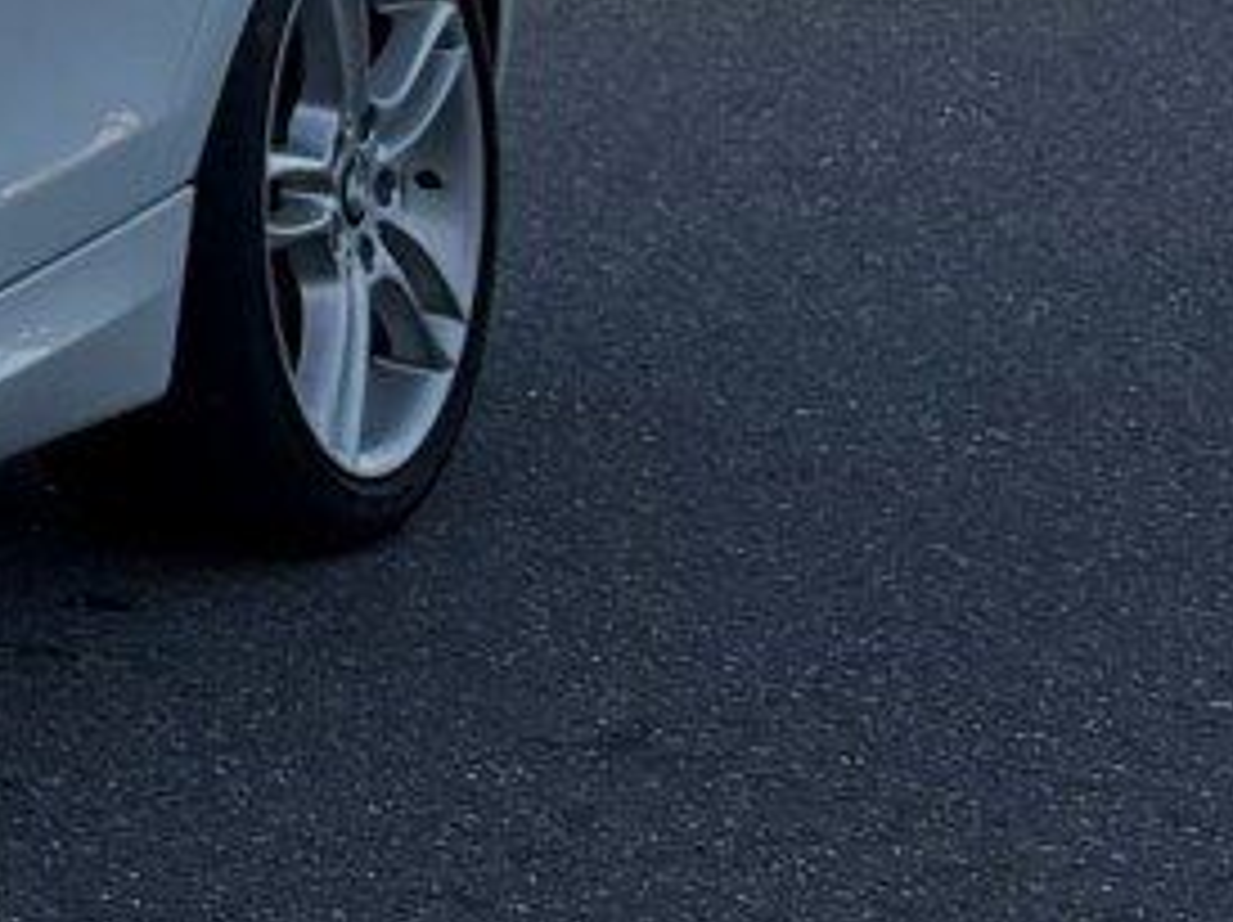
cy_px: -893
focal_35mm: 171
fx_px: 6086
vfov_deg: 8.3
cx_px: -1822
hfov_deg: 10.0
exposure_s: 1/822
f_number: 1.78
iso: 80
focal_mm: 6.76
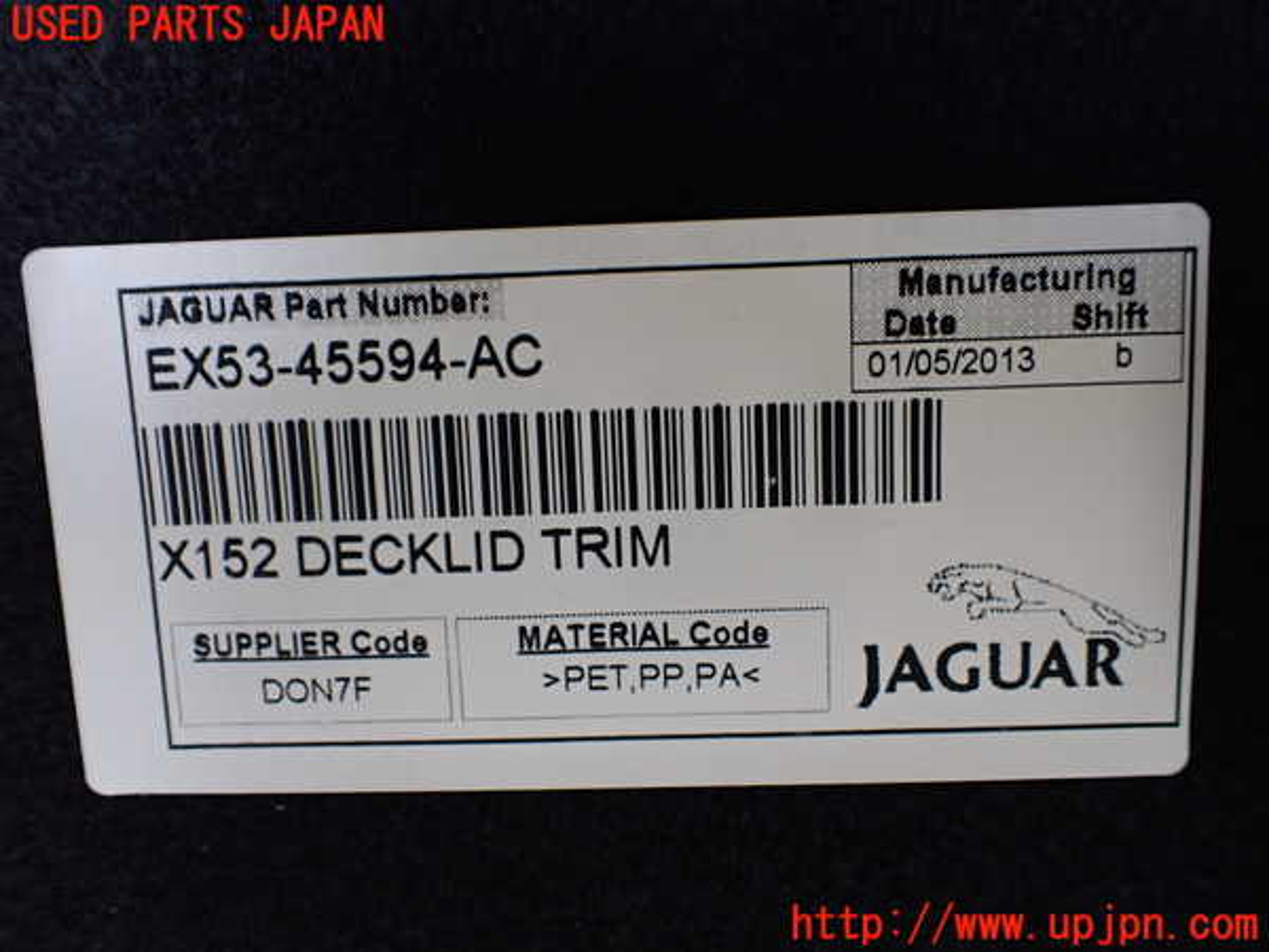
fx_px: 1100
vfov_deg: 46.8
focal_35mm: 30
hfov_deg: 60.0
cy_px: 476
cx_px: 634
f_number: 2.3
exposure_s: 1/125
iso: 200
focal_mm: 5.4
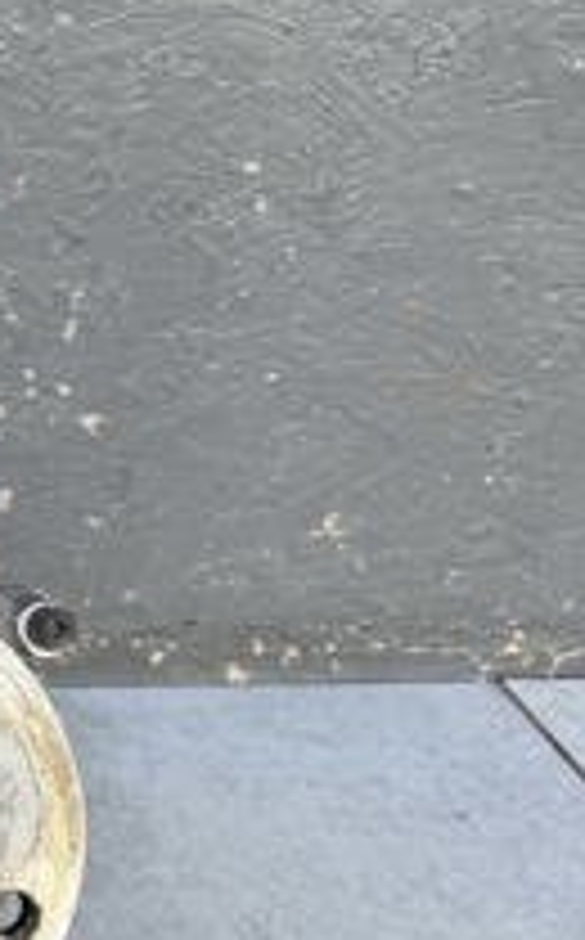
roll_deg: -0.7
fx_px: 1997
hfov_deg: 13.1
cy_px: 441
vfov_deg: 26.5
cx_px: -774
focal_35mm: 78
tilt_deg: -29.1
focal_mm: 6.76
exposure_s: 1/146
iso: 50
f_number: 1.78
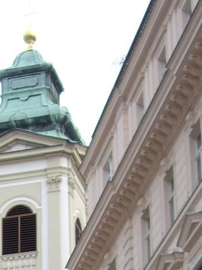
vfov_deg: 11.4
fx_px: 1284
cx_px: -113
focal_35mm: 165
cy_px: 434
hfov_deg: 8.8
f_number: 2.8
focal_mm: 7.9
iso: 100
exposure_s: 1/200
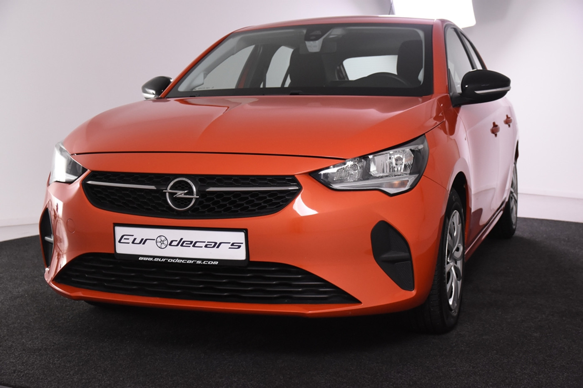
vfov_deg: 23.8
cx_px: 292
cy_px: 194
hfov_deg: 35.1
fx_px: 923
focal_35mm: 57
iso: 1600
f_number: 5
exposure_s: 1/100
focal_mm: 38
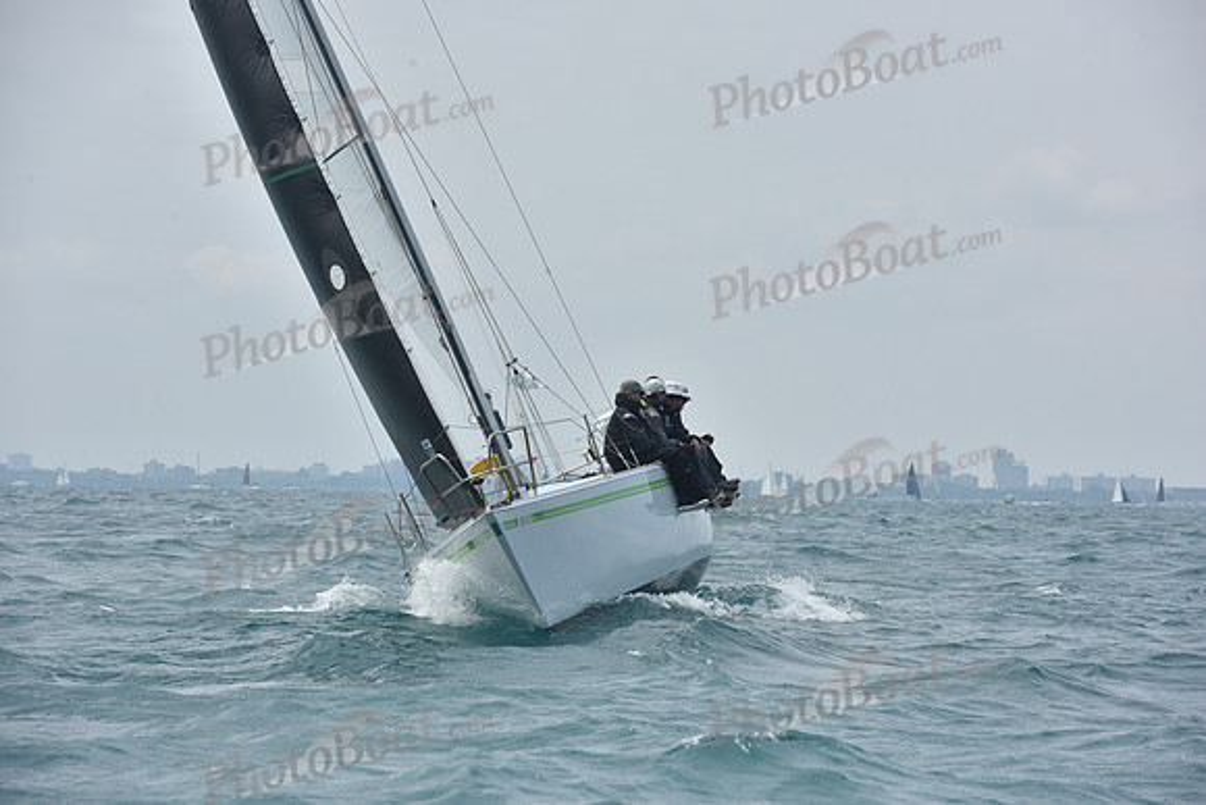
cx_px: 603
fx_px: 6701
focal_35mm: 200
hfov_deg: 10.3
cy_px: 402
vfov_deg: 6.9
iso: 250
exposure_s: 1/800
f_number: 11
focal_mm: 200
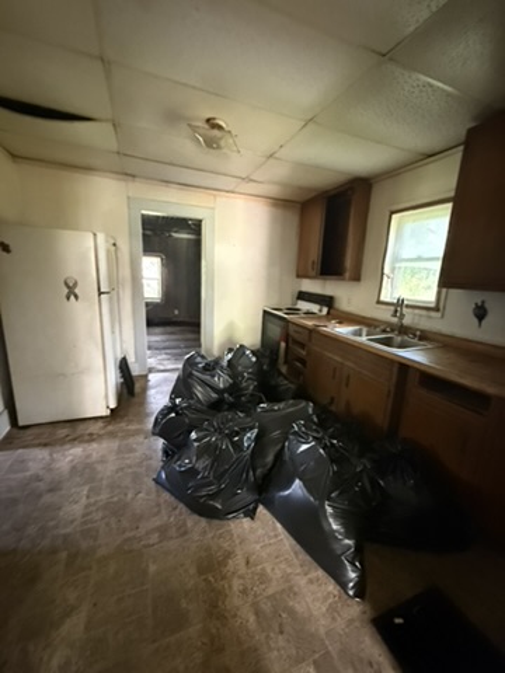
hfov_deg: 85.7
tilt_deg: -12.1
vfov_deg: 102.1
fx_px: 272
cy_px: 336
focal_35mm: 14
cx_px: 252
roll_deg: -4.2
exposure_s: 1/40
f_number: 2.2
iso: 1600
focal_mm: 2.22
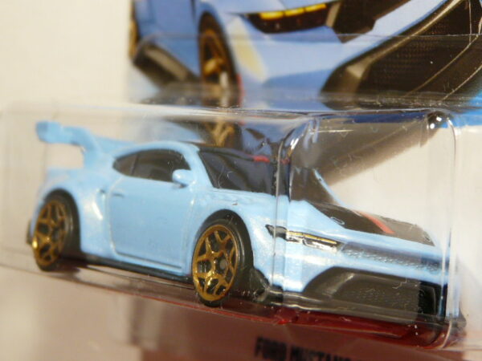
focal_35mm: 132
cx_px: 241
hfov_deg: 14.9
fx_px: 1838
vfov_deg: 11.2
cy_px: 180
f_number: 3.2
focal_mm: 13.6
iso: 125
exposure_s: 1/50
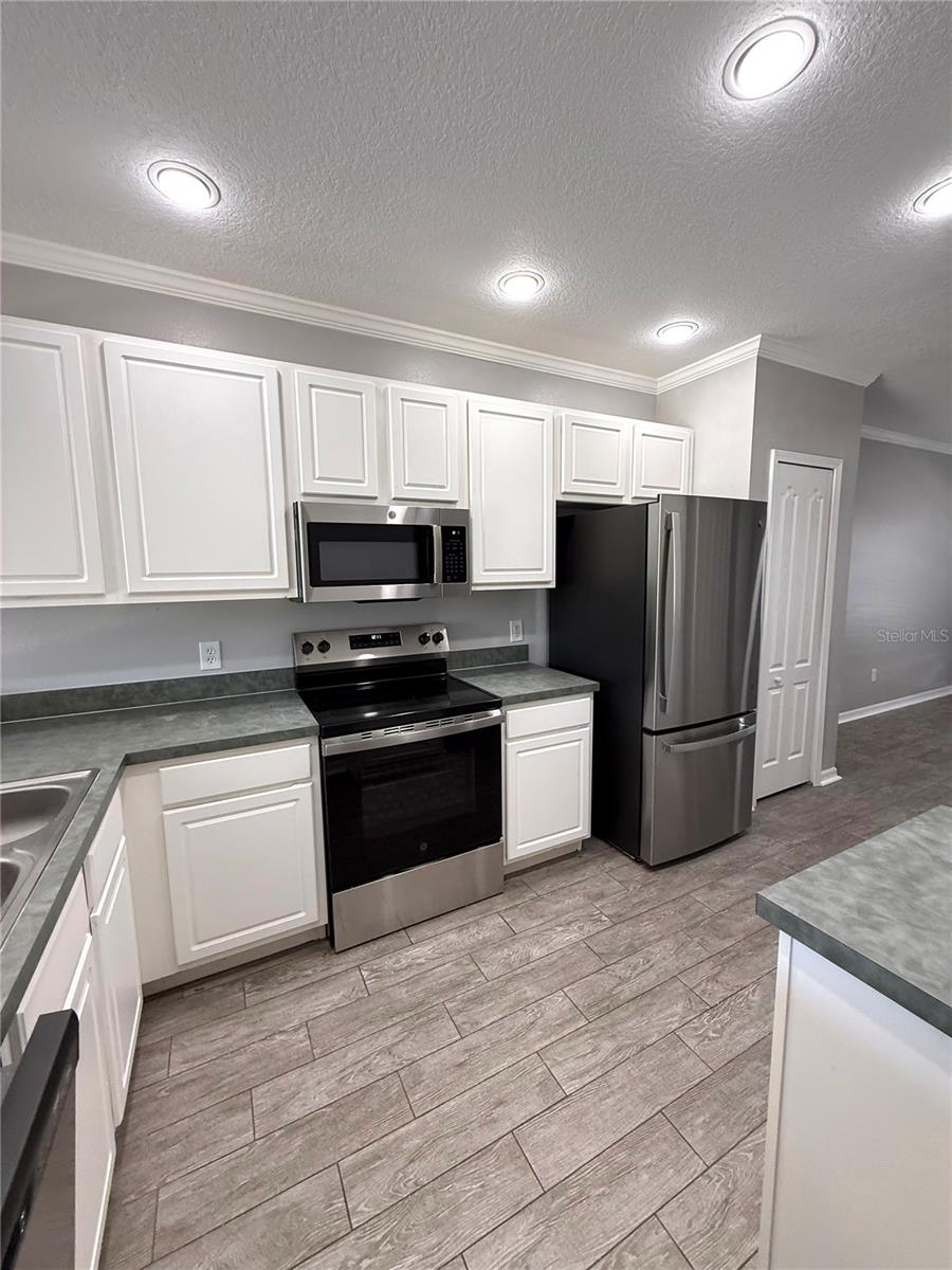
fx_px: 513
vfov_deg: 102.1
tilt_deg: -7.1
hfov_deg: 85.7
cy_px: 635
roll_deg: +0.5
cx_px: 476
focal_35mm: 14
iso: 200
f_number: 2.2
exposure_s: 1/120
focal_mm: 2.22
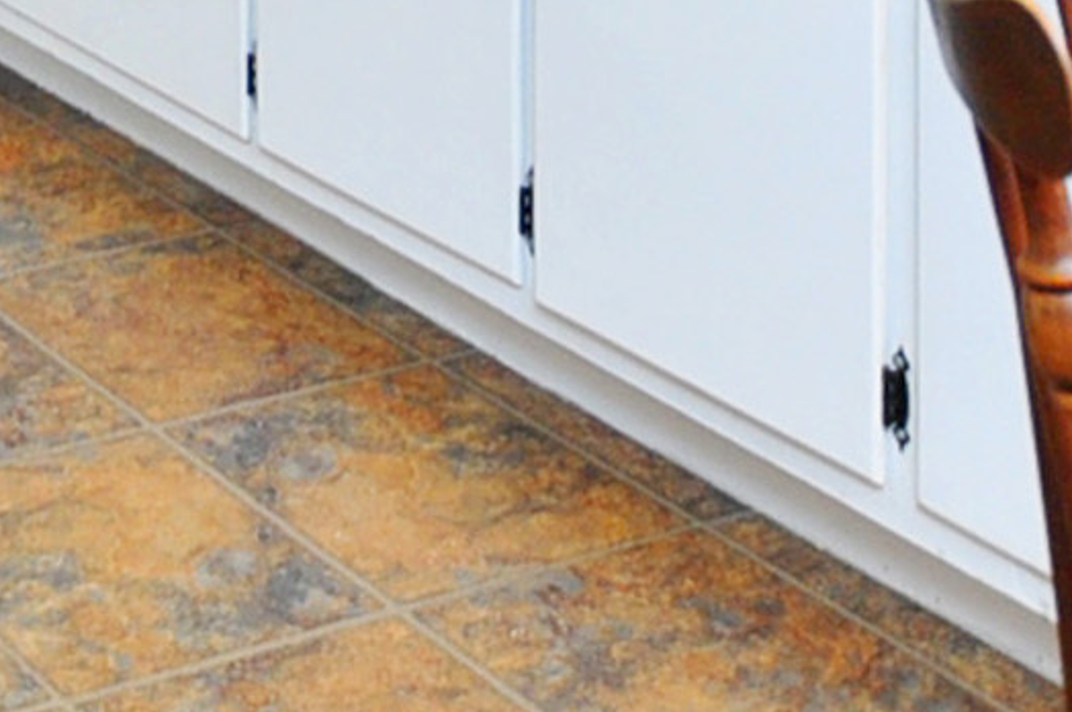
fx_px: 2468
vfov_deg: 12.4
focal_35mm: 83
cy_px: -1066
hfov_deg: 19.2
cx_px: -804
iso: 640
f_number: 4.5
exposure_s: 1/15
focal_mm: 10
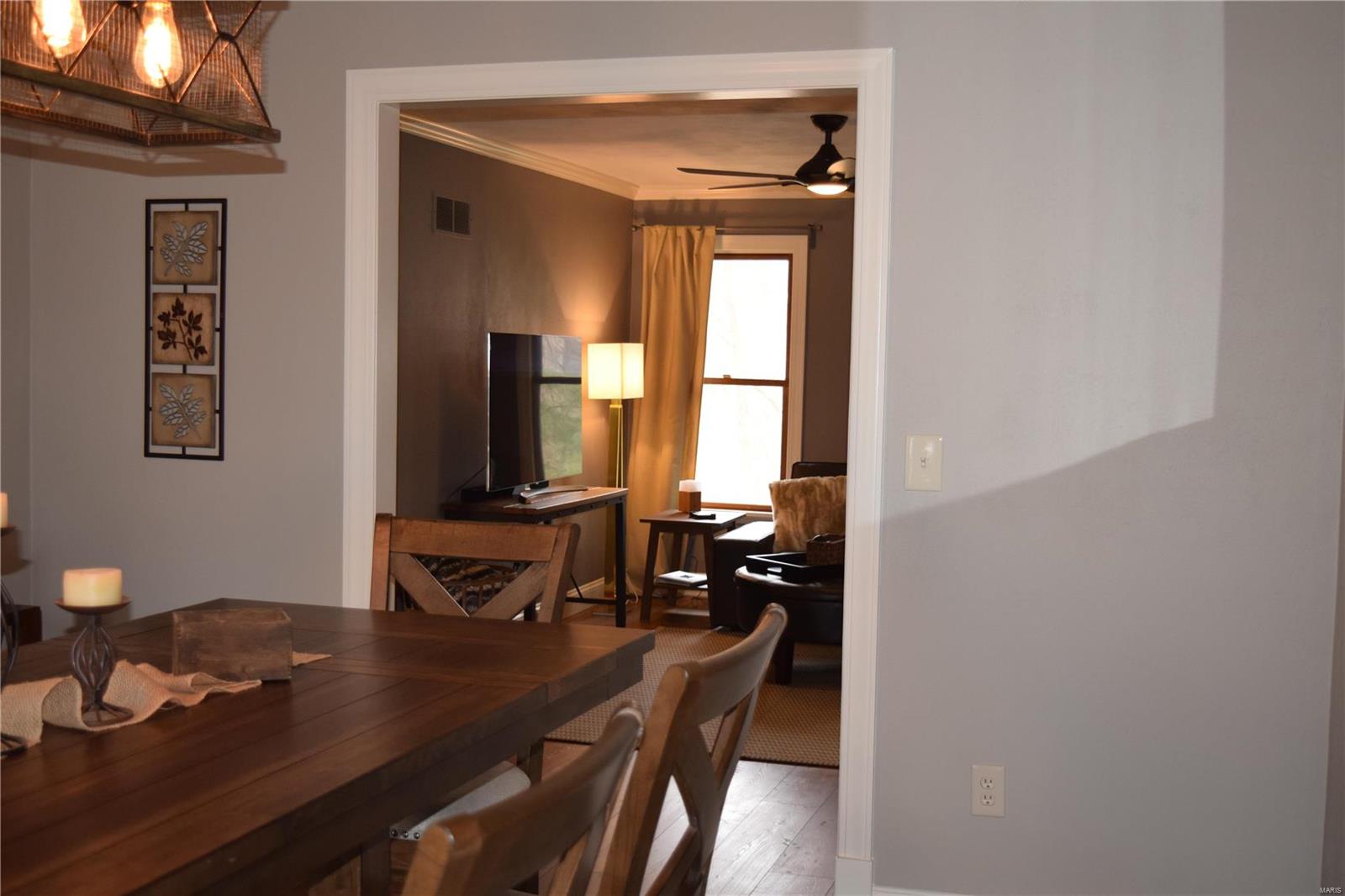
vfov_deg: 31.9
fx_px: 1569
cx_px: 672
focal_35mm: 42
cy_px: 448
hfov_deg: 46.4
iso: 800
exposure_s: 1/80
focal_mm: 28
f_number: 4.2
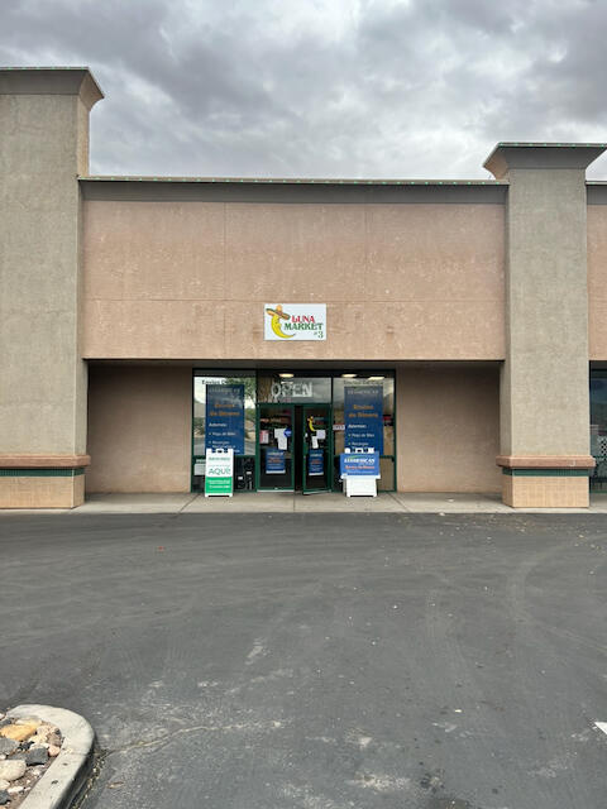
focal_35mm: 26
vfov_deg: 67.3
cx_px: 304
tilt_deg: +3.1
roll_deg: +0.5
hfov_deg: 53.1
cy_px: 404
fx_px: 608
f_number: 1.5
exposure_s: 1/763
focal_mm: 5.7
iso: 50
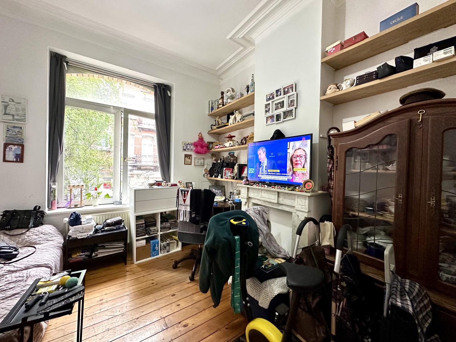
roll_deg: -1.1
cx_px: 228
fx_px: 184
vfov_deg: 85.7
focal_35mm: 14
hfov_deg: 102.1
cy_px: 171
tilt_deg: -0.5
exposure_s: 1/50
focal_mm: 2.22
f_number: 2.2
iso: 250
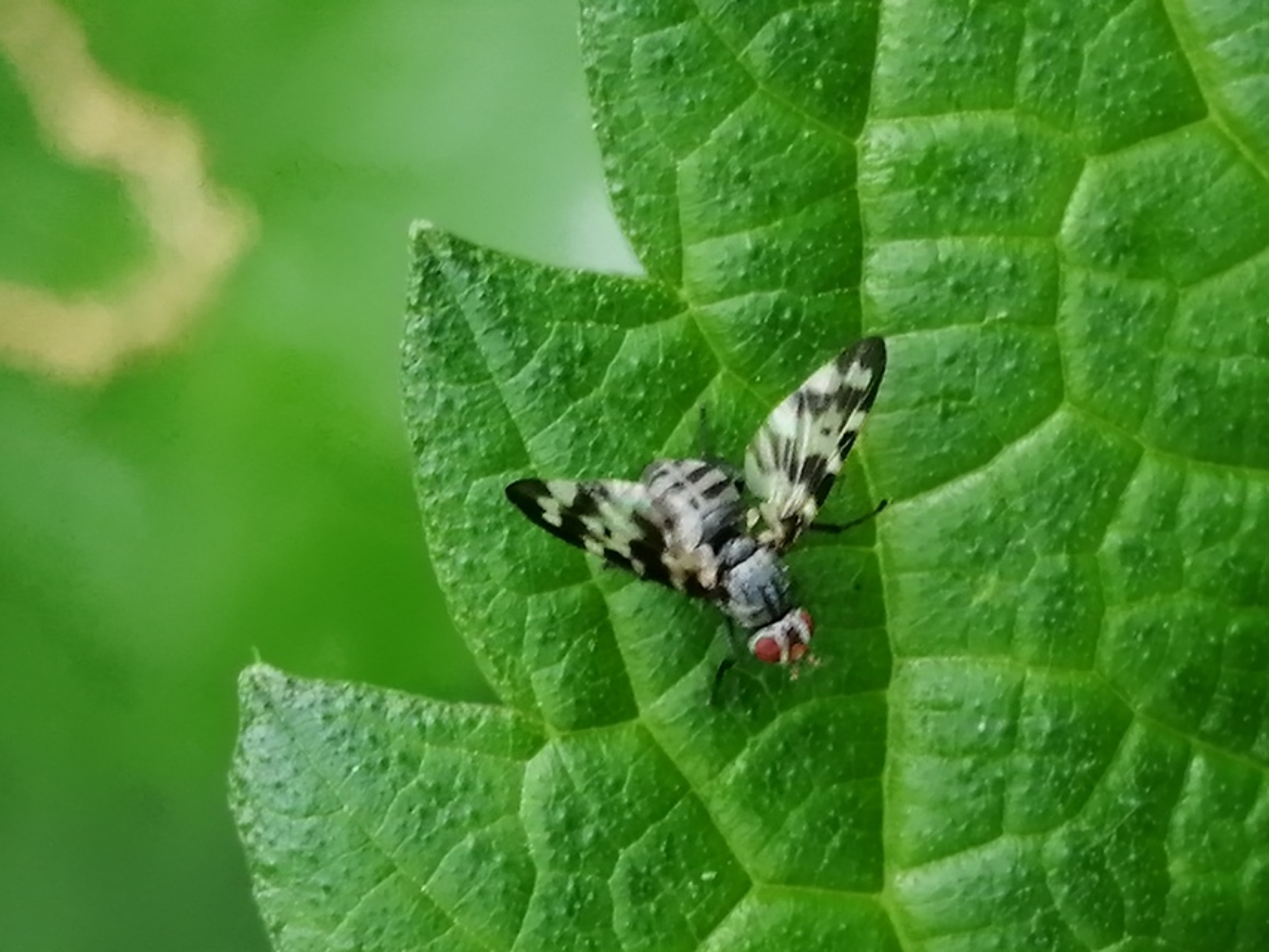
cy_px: 476
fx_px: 3813
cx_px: 634
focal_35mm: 104
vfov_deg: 14.2
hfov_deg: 18.9
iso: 80
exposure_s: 1/100
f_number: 1.8
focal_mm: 3.46
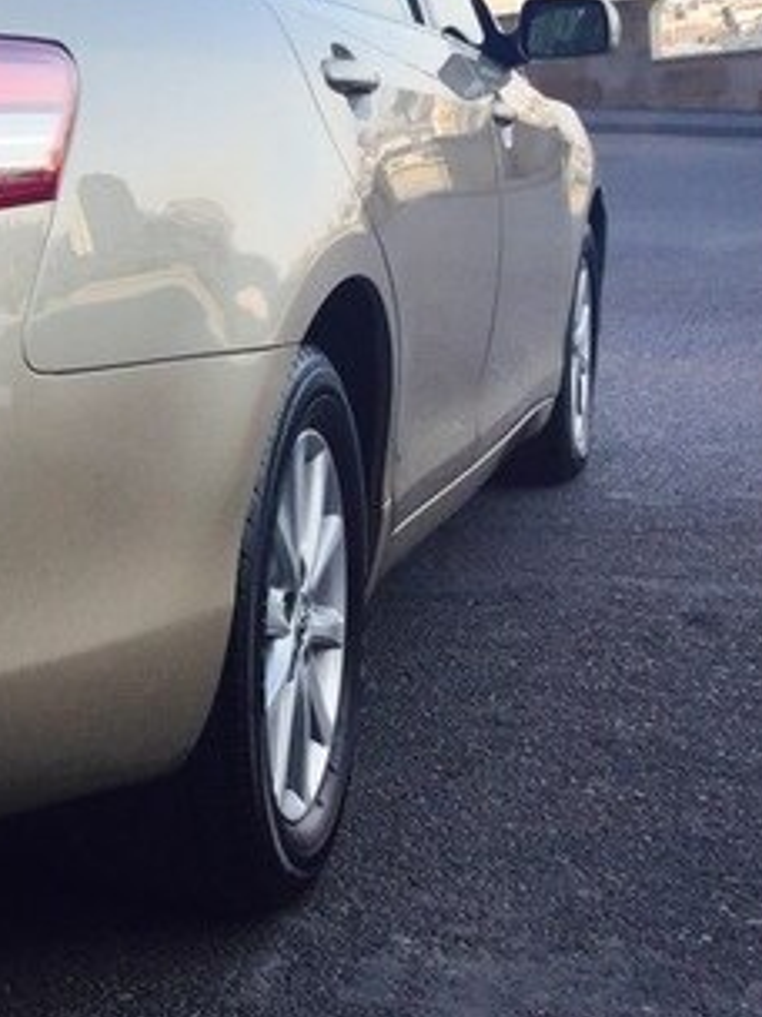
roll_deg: +7.9
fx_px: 1849
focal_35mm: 63
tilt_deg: -8.3
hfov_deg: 20.4
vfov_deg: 30.5
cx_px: -331
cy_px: 356
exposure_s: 1/581
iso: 32
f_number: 2.2
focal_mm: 4.15
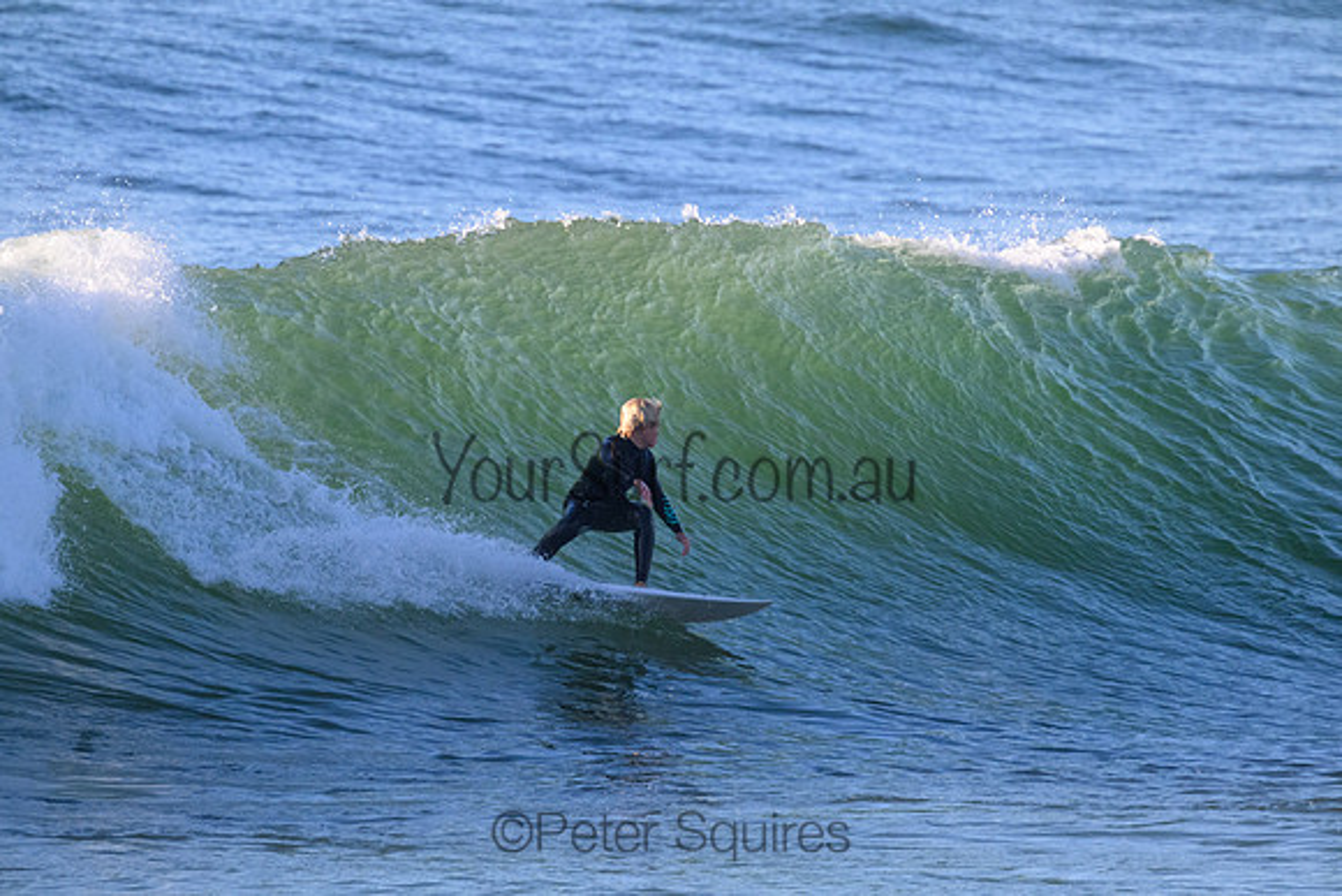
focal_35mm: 800
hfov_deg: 2.6
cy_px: 448
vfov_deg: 1.7
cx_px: 671
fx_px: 29828
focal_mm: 800
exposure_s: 1/2000
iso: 4000
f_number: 11
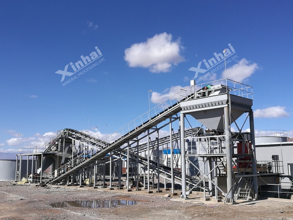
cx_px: 146
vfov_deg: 37.7
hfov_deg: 49.0
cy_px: 110
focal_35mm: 38
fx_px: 322
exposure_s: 1/1087
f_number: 2.2
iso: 50
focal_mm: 4.5
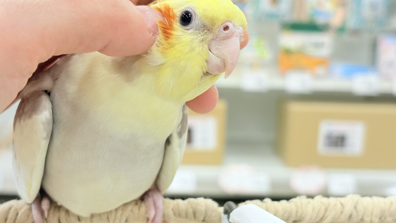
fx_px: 599
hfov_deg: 36.6
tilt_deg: -8.2
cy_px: 95
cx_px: 198
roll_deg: -1.0
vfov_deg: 21.1
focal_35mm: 57
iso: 64
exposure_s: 1/50
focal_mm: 5.96
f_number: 1.6
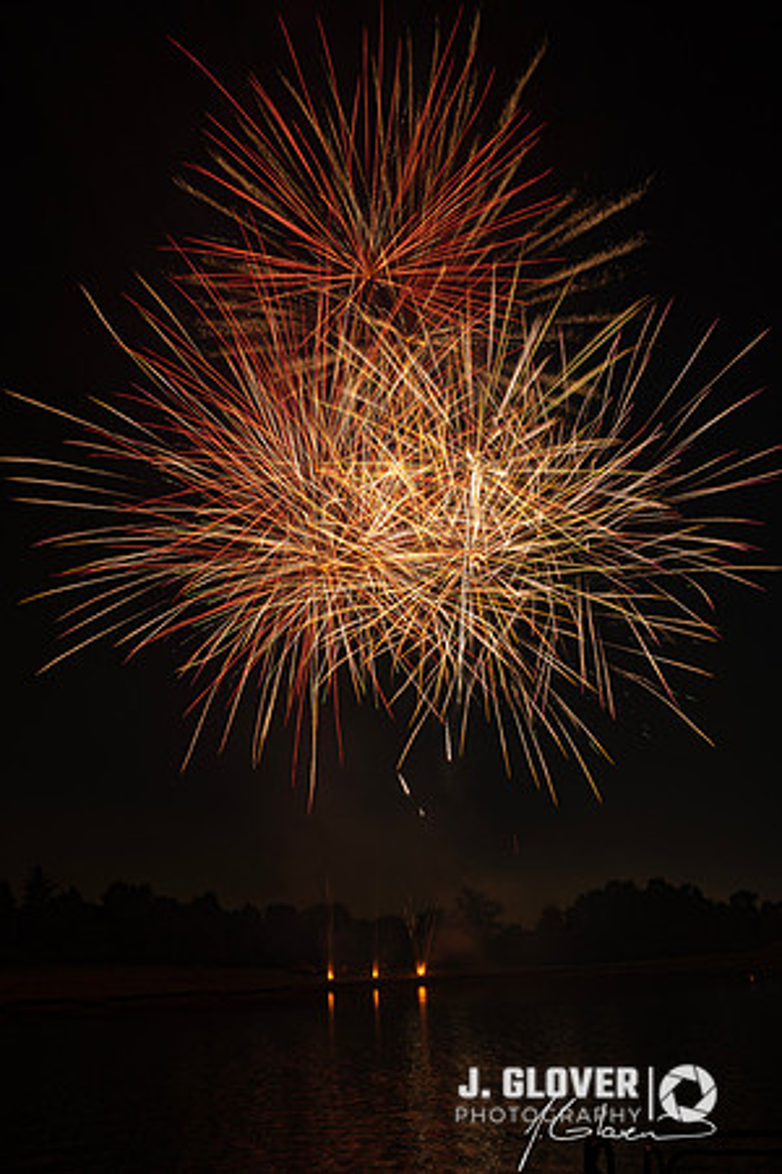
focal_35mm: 28
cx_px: 391
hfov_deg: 46.4
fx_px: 912
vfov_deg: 65.5
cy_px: 587
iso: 100
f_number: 11
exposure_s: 13
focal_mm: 28
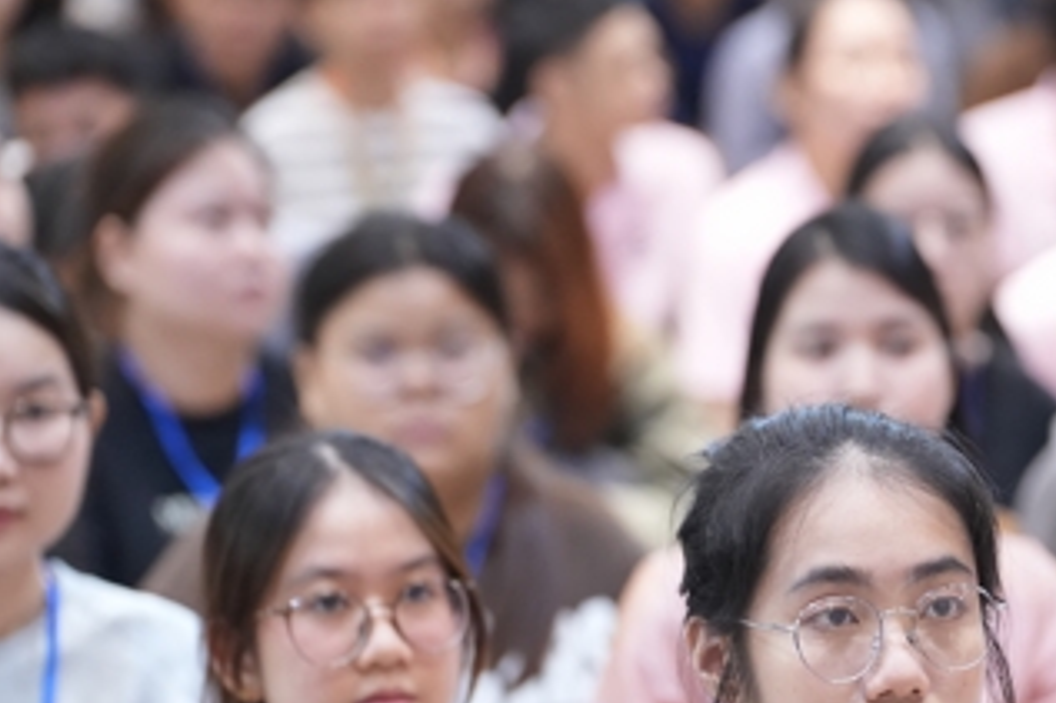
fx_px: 6802
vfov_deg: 5.9
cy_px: 631
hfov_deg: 8.9
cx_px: 803
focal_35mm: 232
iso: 4000
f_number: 2.8
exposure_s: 1/200
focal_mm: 113
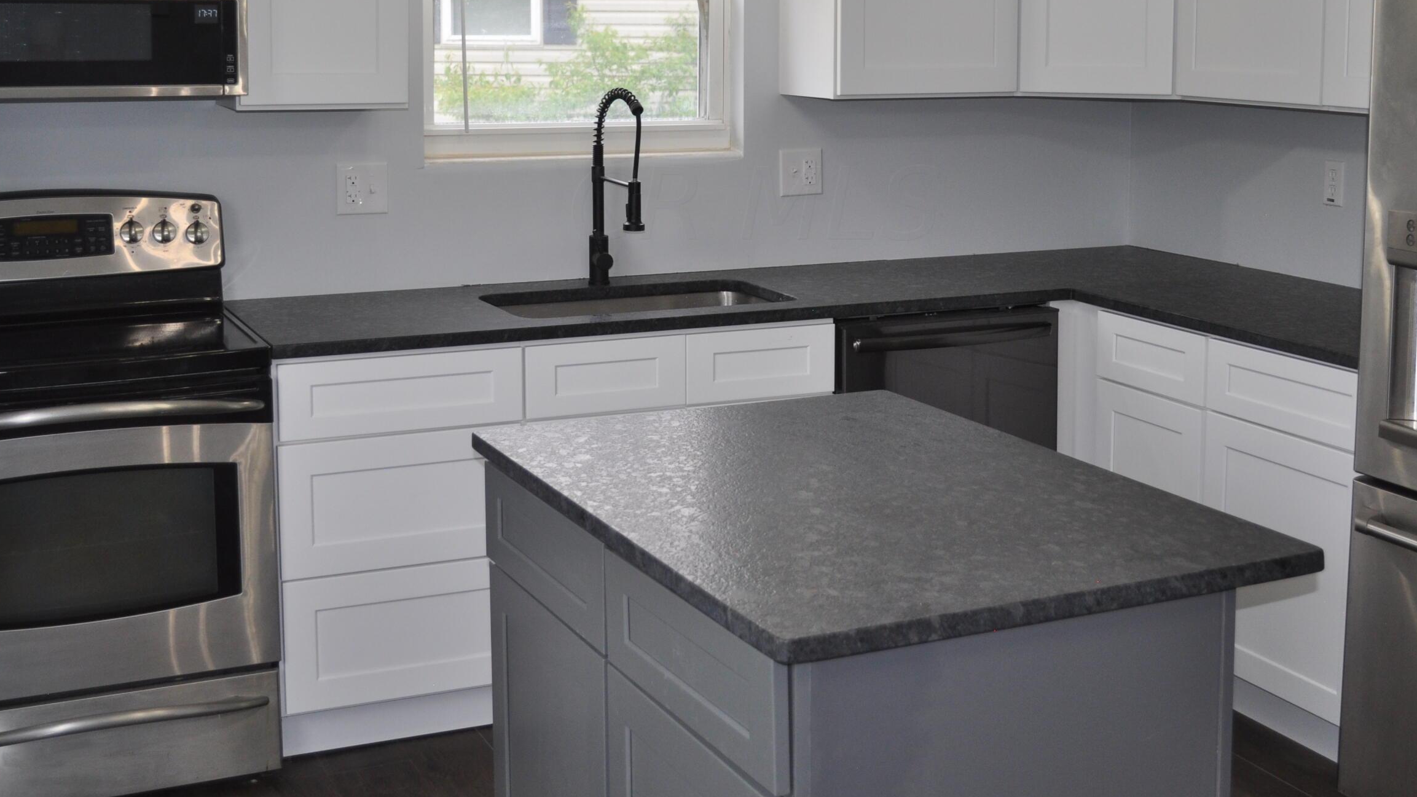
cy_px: 202
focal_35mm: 49
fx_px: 1841
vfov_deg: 24.2
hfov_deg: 42.1
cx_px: 755
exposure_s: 1/125
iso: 400
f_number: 4
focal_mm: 24
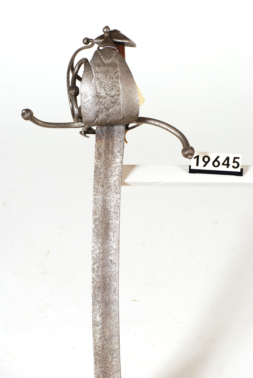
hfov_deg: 13.1
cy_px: 189
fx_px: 1104
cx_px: 126
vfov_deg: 19.4
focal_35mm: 105
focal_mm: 70
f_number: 10
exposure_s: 1/60
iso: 100
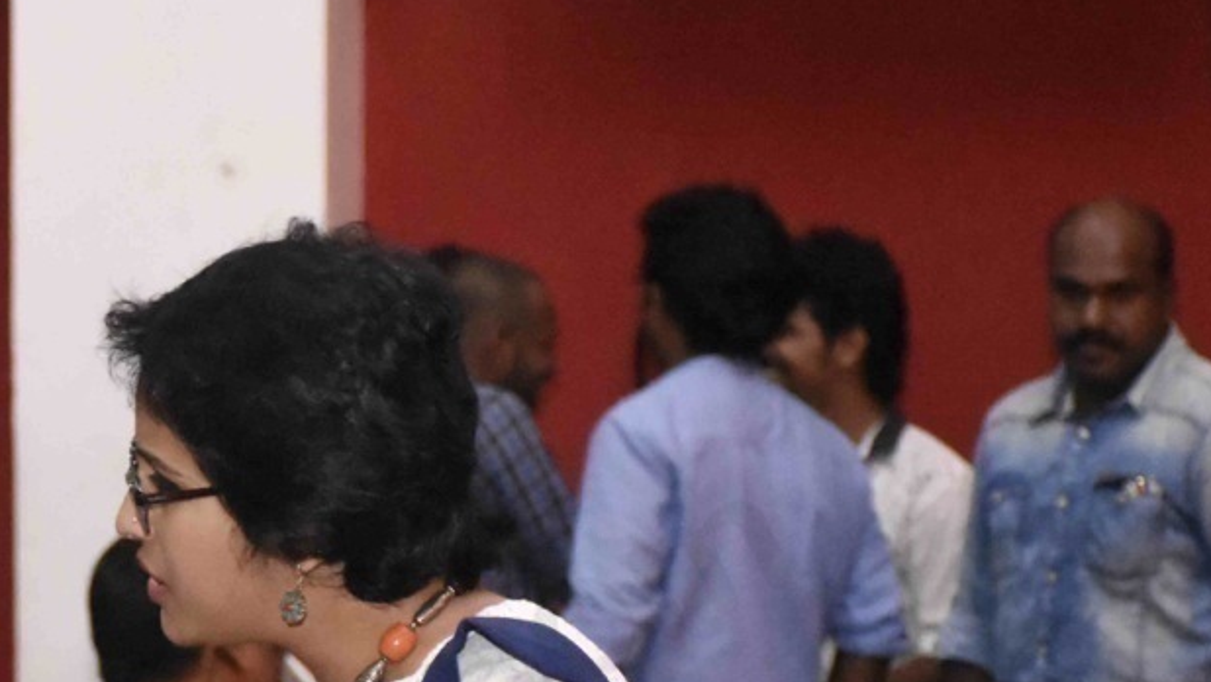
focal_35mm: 185
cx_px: 78
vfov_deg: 6.5
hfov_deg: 11.5
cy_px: 661
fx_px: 5942
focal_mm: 56
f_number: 4.8
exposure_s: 1/100
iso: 10000
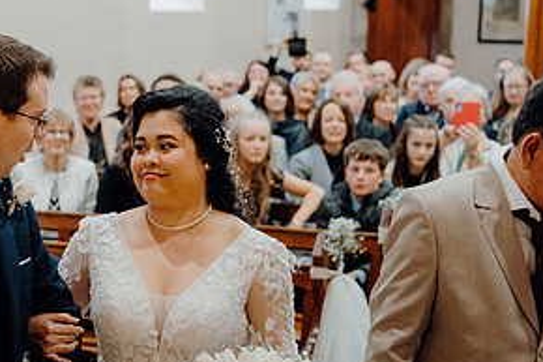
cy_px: 273
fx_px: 1568
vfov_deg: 13.1
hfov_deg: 19.3
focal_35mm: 104
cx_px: 47
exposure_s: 1/160
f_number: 3.5
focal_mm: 52
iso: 4000
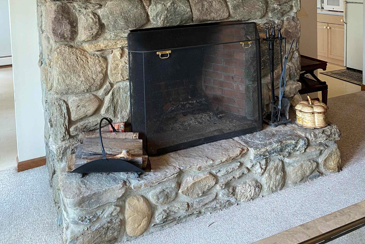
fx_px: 375
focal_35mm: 37
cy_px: 4
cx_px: 182
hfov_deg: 51.9
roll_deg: +1.8
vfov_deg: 33.1
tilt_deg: -3.2
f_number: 1.8
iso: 100
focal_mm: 4.25
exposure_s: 1/60
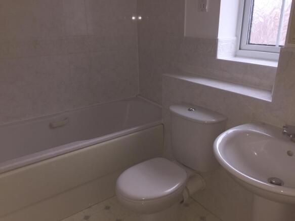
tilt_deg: -20.4
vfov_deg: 48.2
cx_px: 148
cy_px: 110
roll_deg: -0.1
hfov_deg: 61.7
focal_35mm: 29
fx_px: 247
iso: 32
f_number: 2.2
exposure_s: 1/33
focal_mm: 4.15
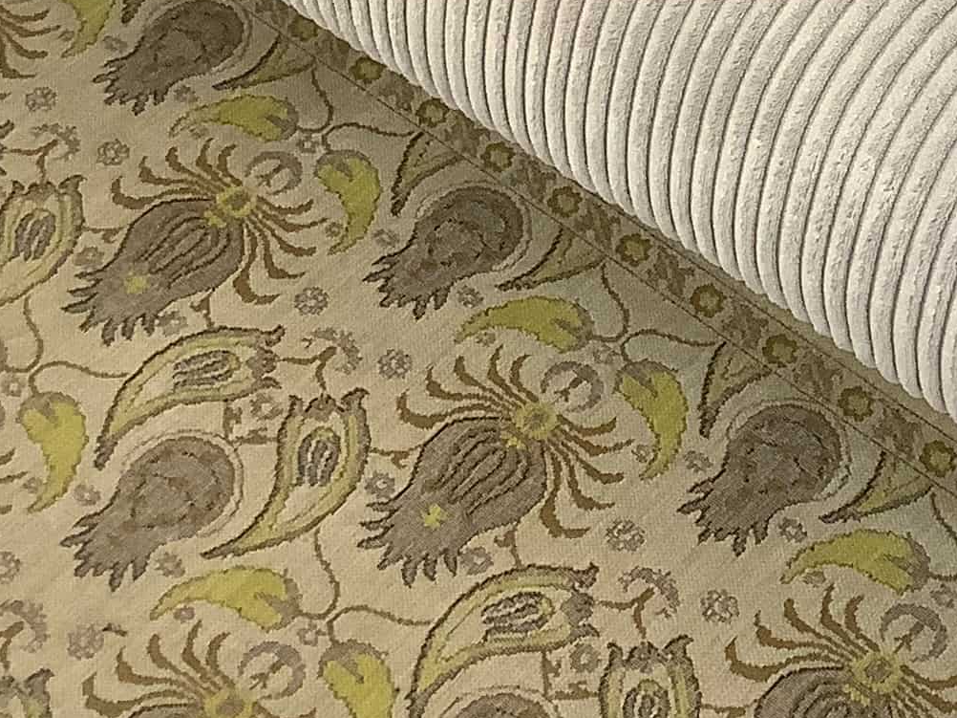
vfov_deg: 13.9
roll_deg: +0.3
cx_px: 1174
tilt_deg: -42.2
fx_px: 2792
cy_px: -295
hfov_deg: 18.4
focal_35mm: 101
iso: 100
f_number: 2.4
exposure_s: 1/60
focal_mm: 3.3
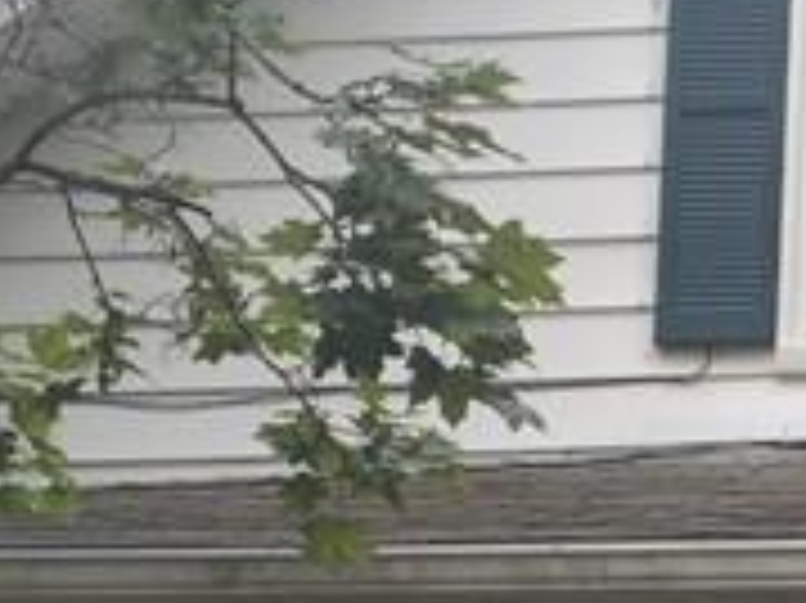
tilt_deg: +7.8
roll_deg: -2.1
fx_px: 3863
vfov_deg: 8.7
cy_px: 940
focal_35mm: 166
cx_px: 1364
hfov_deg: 11.2
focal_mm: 4.15
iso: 32
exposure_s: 1/241
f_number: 2.2
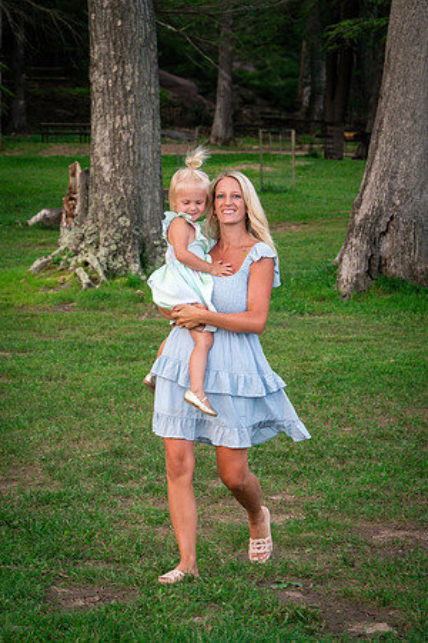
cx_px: 83
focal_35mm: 117
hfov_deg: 11.7
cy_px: 339
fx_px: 2083
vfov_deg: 17.5
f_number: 5.6
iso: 800
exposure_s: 1/200
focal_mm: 70
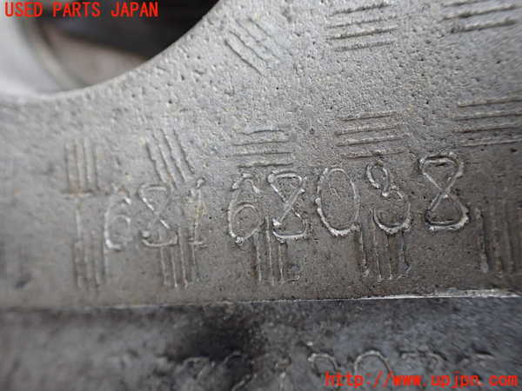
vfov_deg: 46.8
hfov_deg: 60.0
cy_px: 196
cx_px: 261
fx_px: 452
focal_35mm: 30
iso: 500
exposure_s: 1/125
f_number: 2.3
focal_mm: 5.4
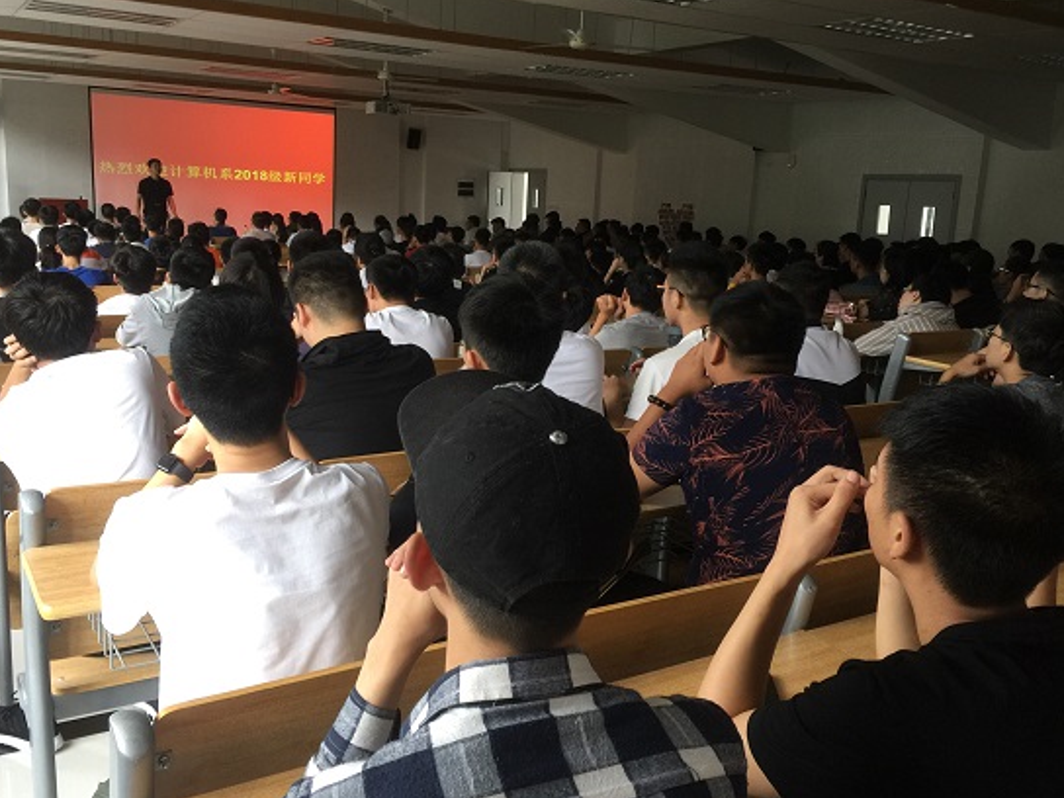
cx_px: 512
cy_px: 399
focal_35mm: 32
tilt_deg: -11.0
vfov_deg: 44.2
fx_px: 984
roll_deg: -4.2
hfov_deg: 56.8
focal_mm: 4.15
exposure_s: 1/33
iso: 40
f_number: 2.2
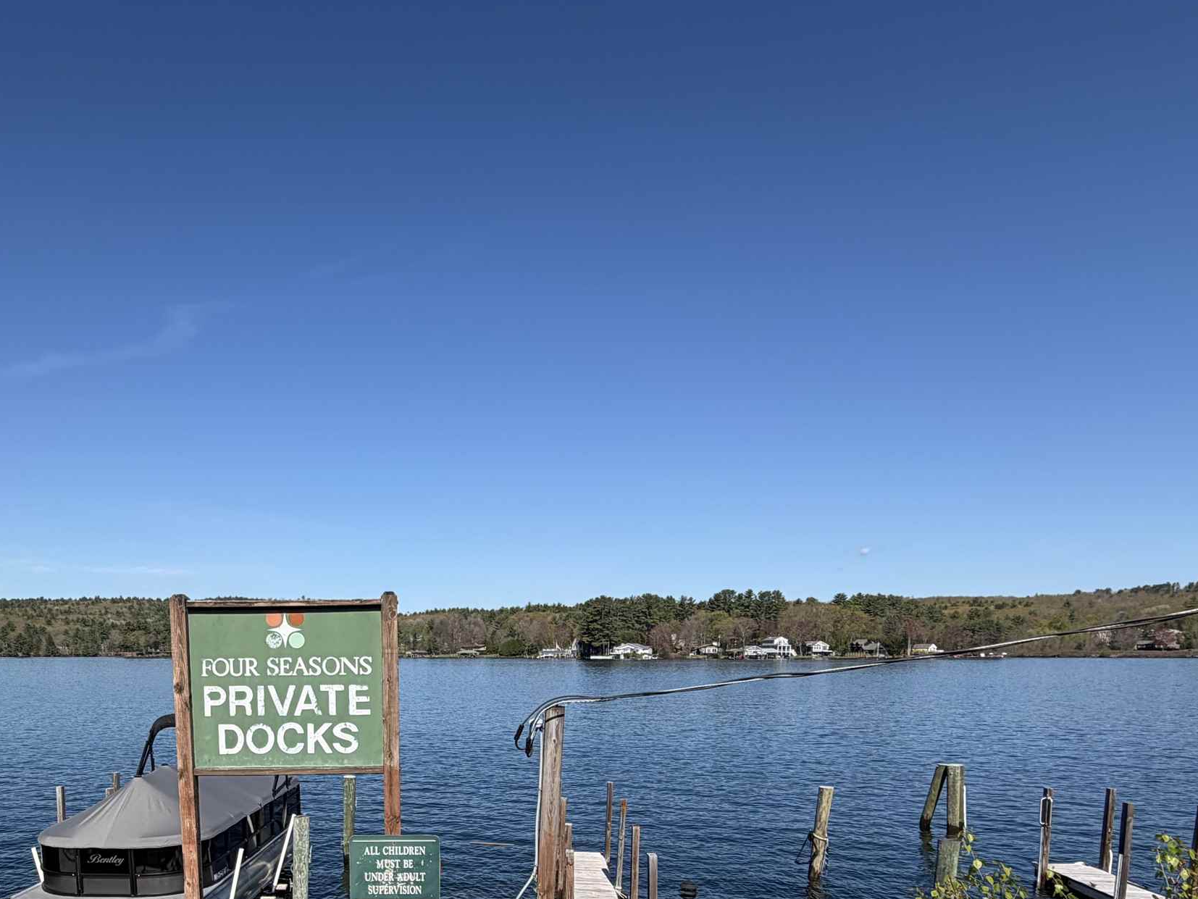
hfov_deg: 65.4
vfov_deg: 49.0
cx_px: 391
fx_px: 900
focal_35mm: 26
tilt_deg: -7.7
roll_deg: +0.3
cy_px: 759
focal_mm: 2.22
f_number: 2.2
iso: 20
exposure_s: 1/955
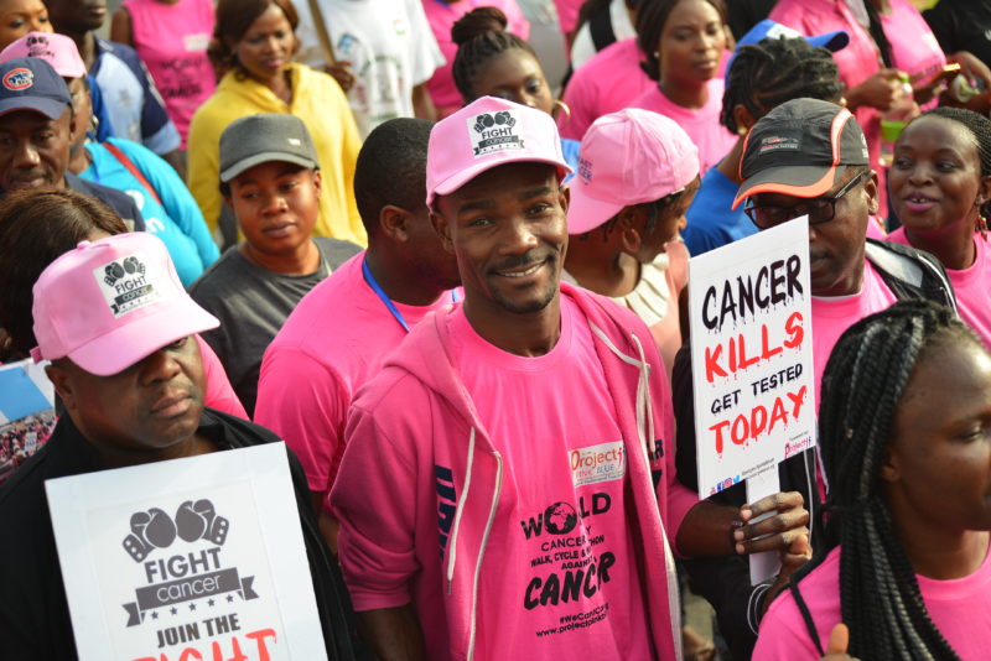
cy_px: 330
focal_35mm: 70
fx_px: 1928
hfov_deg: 28.8
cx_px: 496
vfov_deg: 19.5
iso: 250
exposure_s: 1/400
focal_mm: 70
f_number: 4.5
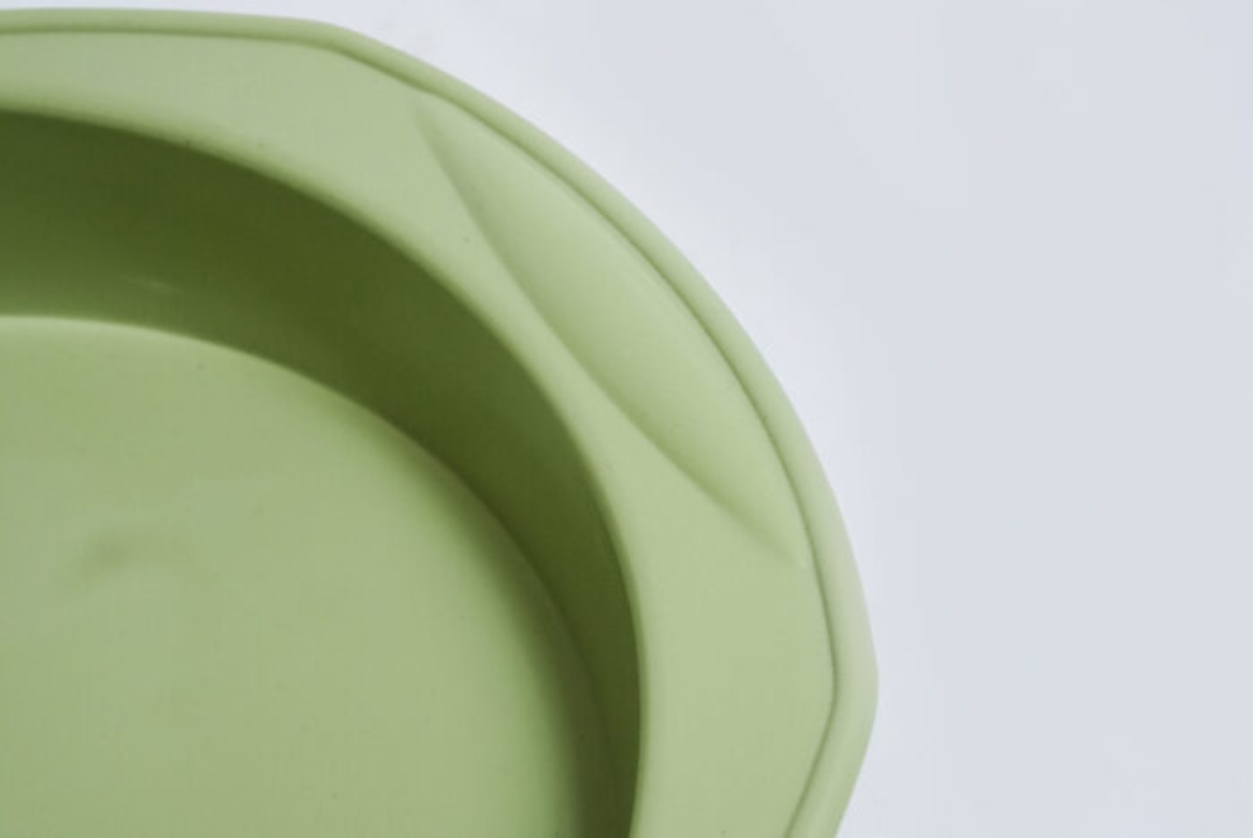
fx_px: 2438
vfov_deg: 19.5
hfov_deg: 28.8
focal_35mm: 70
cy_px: 419
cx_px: 626
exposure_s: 1/160
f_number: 16
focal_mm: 70
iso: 6400
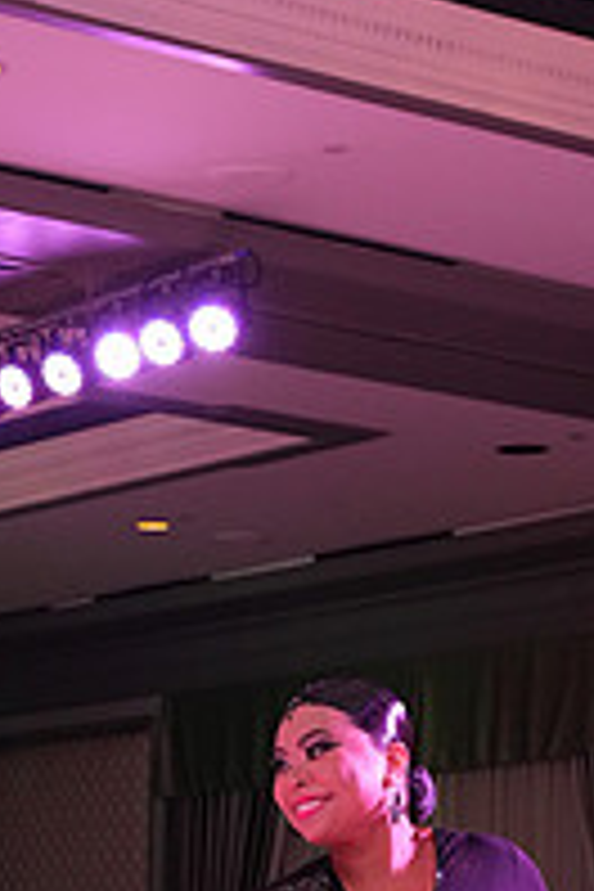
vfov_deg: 14.7
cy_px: 1058
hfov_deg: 10.1
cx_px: 7
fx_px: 3341
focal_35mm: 135
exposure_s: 1/250
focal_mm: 46
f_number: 6.3
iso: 3200
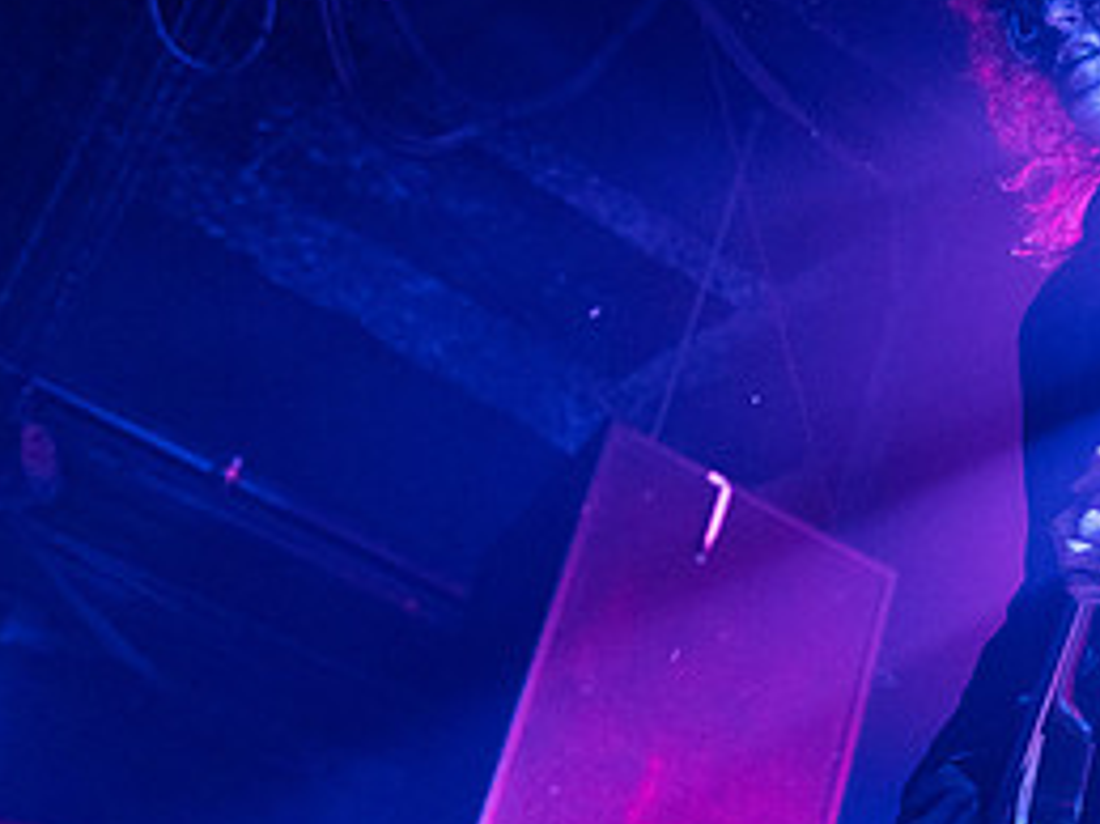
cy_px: 550
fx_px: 2192
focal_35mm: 69
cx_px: 1083
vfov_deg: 21.2
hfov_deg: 26.7
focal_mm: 32
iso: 2500
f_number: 3.2
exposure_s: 1/320
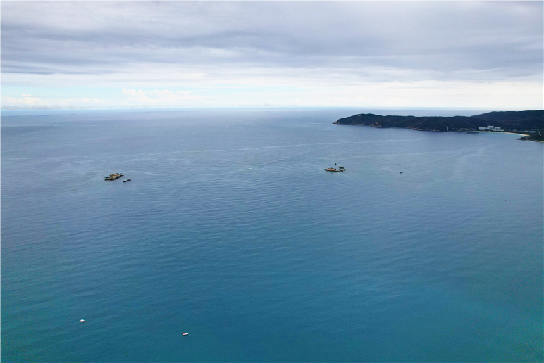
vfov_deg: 57.2
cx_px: 272
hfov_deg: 78.6
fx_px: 332
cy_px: 182
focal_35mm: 22
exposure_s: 1/2500
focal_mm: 8.38
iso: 100
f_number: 2.8
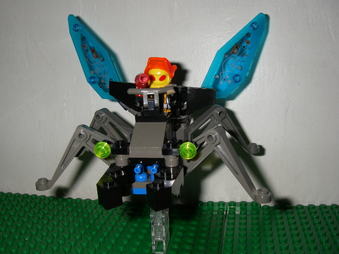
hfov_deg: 49.0
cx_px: 170
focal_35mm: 38
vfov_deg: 37.7
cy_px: 127
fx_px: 372
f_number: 6.6
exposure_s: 1/40
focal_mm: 6.3
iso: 80
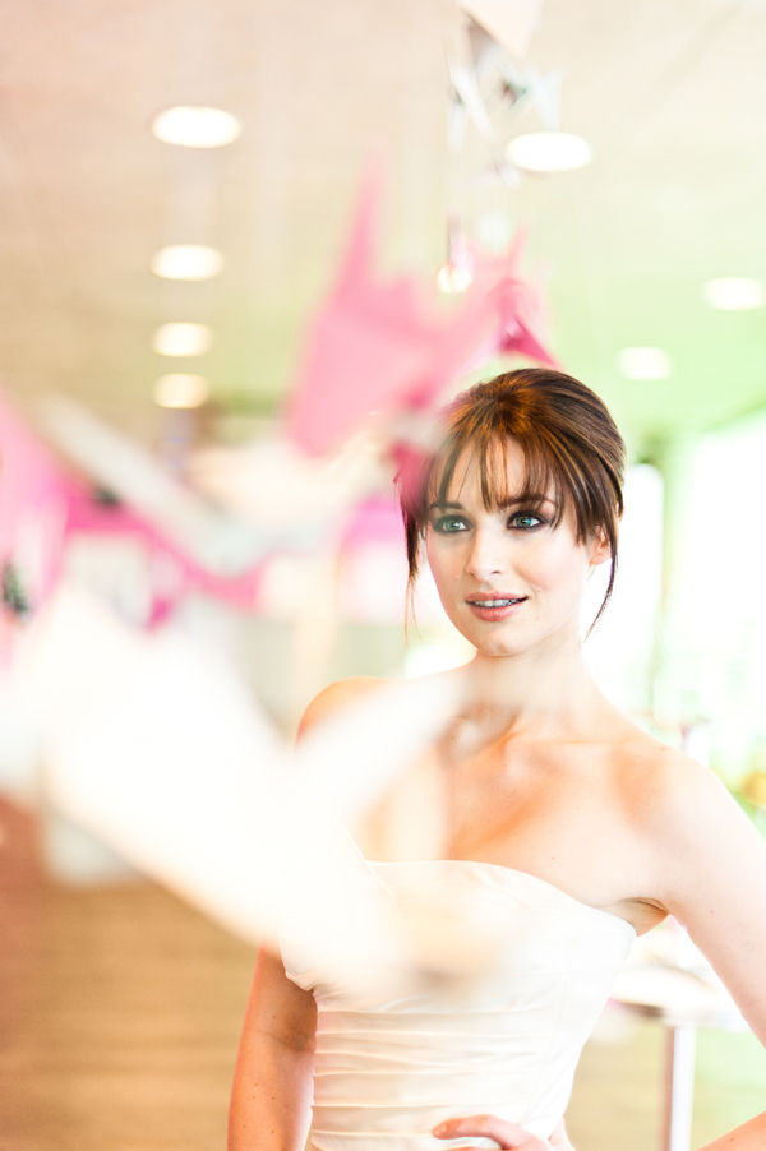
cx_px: 383
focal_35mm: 50
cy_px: 576
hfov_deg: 27.0
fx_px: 1598
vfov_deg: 39.6
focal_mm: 50
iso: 400
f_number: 1.4
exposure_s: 1/200
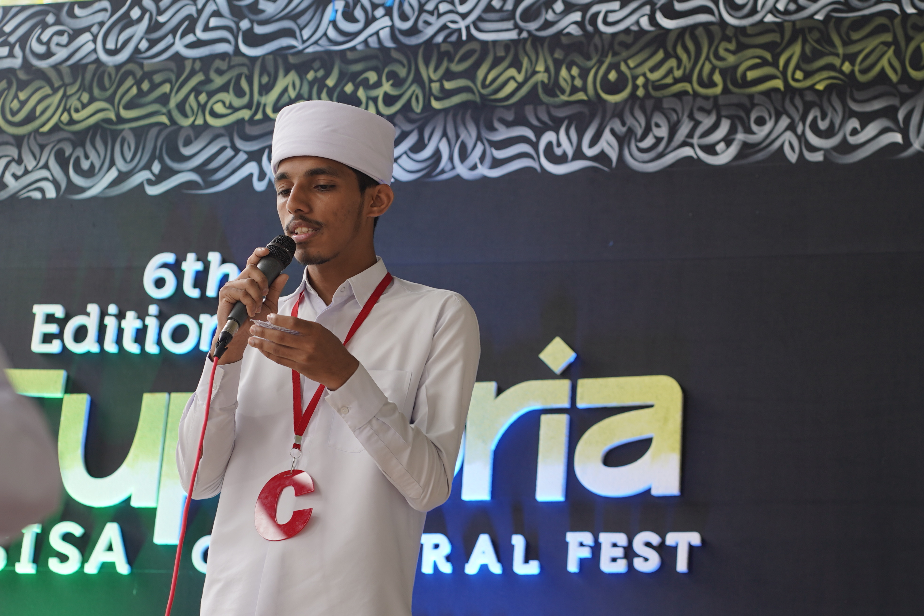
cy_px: 308
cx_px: 462
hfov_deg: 16.1
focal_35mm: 127
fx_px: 3259
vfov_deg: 10.8
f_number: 4
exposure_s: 1/60
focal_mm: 85
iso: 200
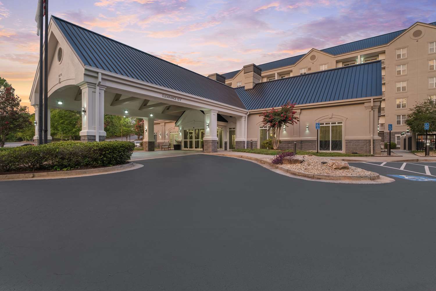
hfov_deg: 90.0
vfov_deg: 67.4
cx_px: 218
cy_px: 146
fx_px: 218
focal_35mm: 18
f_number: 7.1
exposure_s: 1/2.5
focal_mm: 11.7
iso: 400
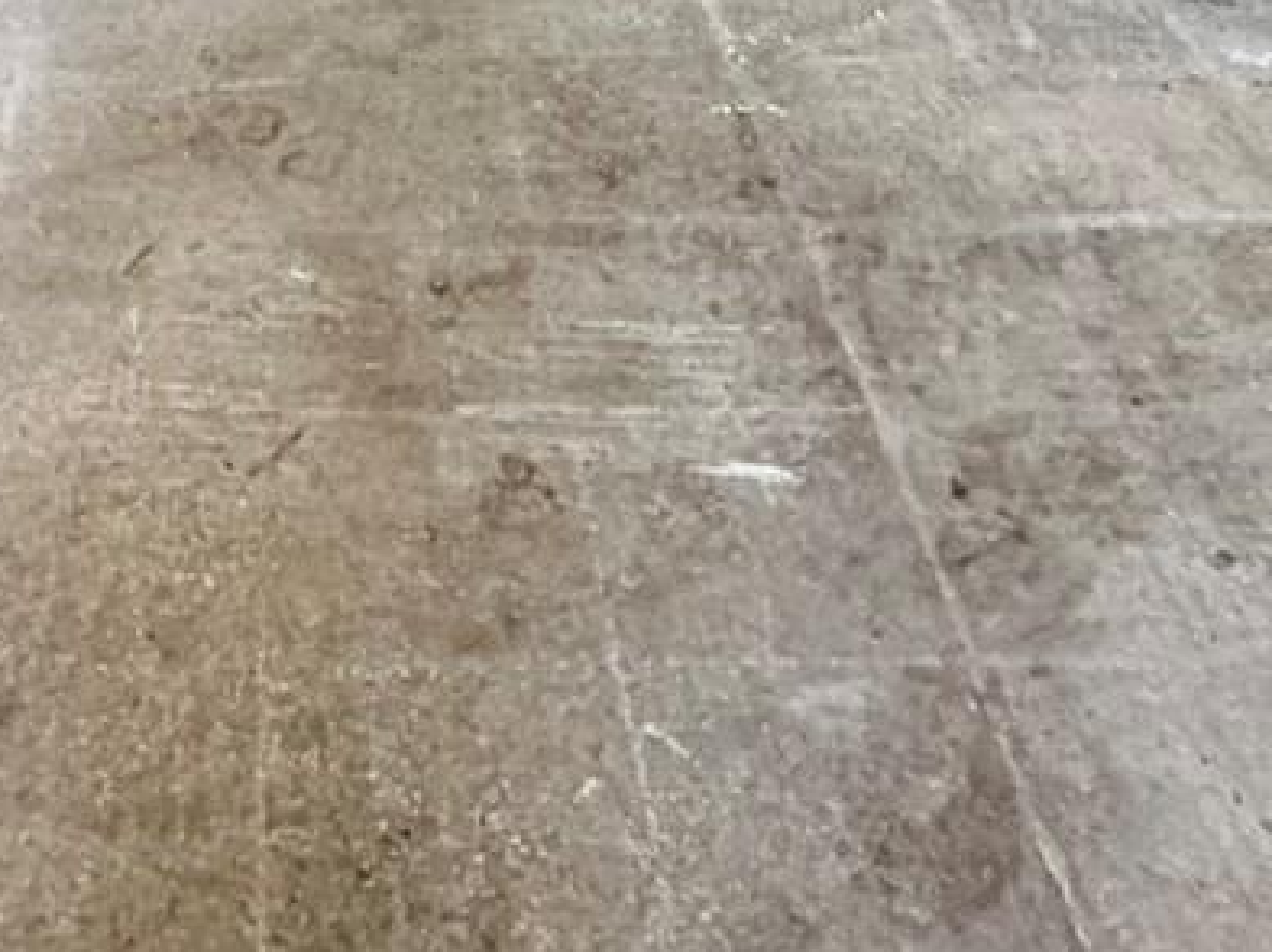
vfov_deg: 18.1
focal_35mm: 57
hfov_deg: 33.2
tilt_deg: -8.1
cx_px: 338
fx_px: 2093
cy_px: -912
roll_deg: +0.8
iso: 640
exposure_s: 1/60
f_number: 2.2
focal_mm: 2.22
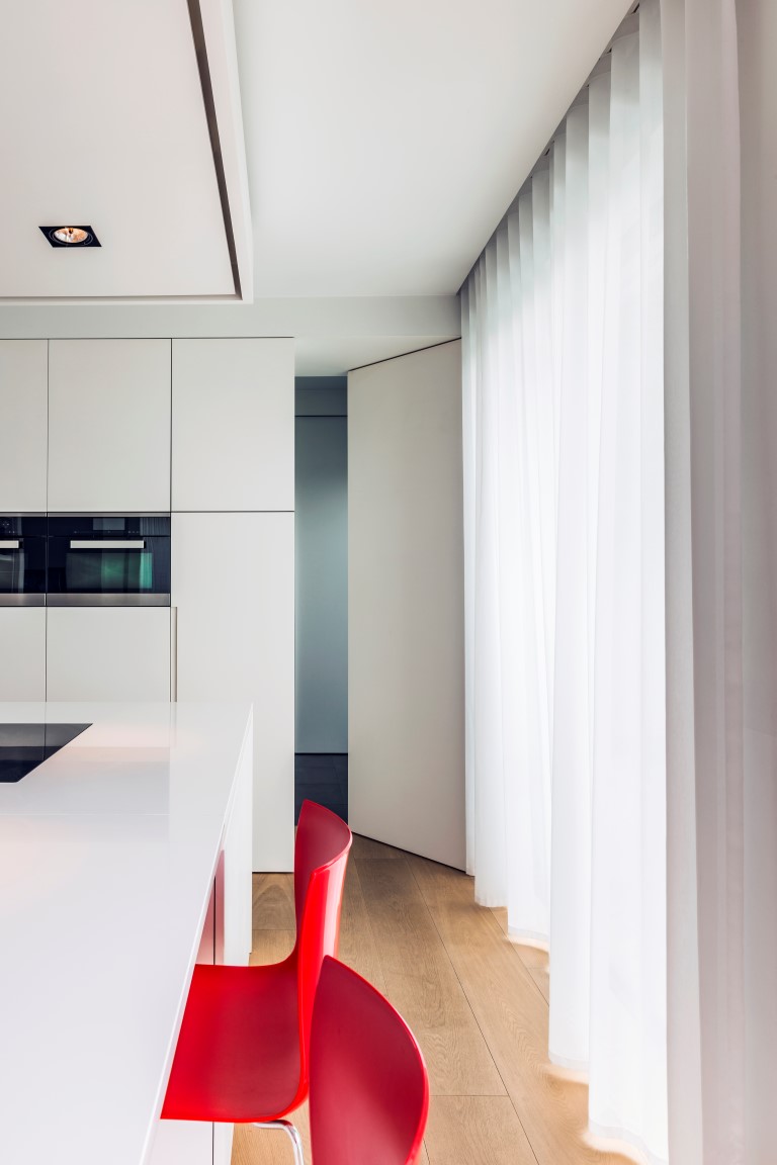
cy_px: 582
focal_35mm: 24
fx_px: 777
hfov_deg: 53.1
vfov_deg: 73.7
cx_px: 388
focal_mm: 24
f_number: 13
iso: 100
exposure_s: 1/8
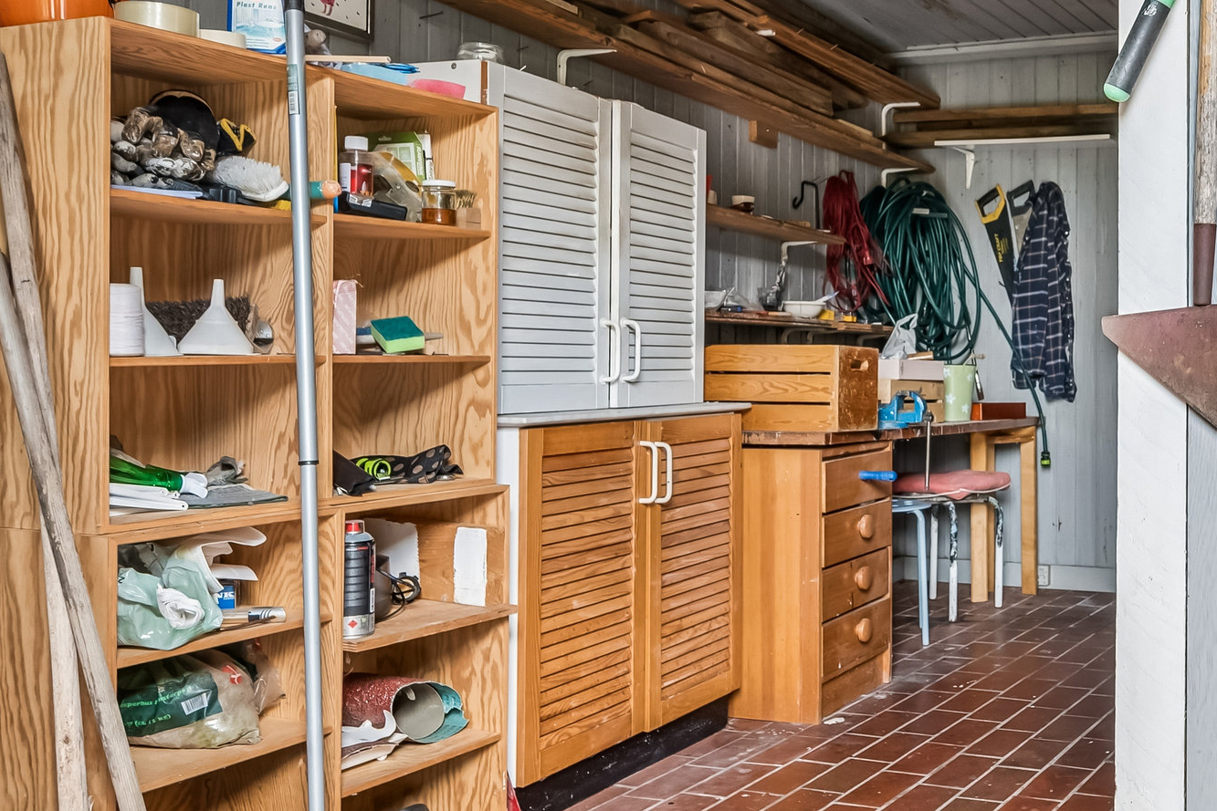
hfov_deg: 47.3
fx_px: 1255
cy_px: 272
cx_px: 1060
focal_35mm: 37
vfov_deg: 35.5
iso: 800
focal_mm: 16.5
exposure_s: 1/25
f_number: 6.3
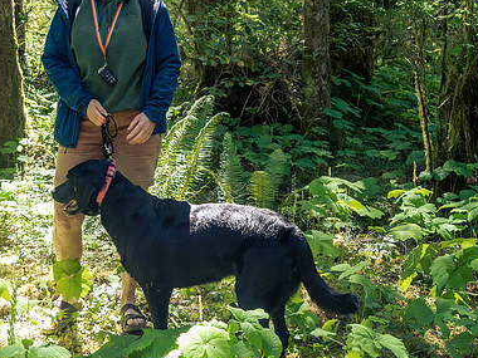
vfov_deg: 25.1
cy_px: 127
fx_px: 801
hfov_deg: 33.0
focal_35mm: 58
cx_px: 172
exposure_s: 1/1600
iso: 3200
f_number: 2.8
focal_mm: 19
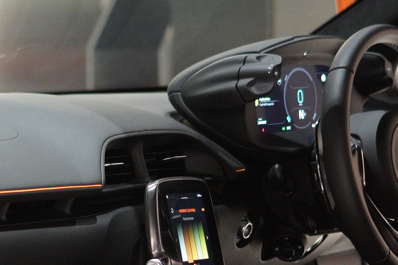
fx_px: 1647
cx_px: 128
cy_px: 223
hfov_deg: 13.8
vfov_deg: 9.2
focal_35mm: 149
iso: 3200
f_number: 2
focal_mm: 35
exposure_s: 1/100
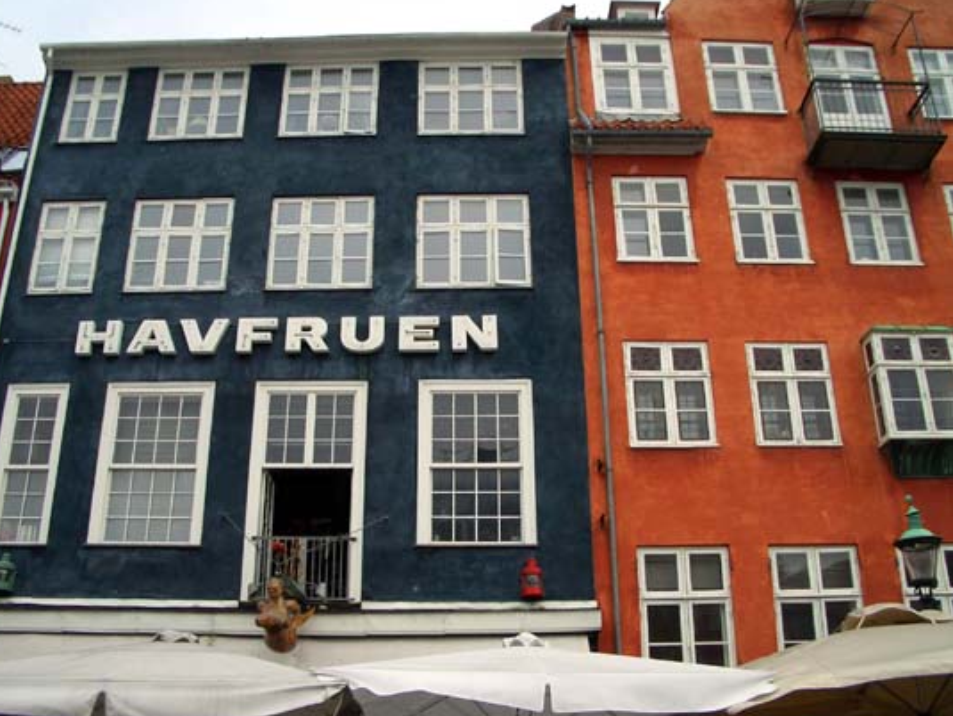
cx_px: 465
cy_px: 357
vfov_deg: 39.7
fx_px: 992
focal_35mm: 36
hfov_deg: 51.3
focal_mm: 5.8
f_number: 4.3
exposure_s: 1/500
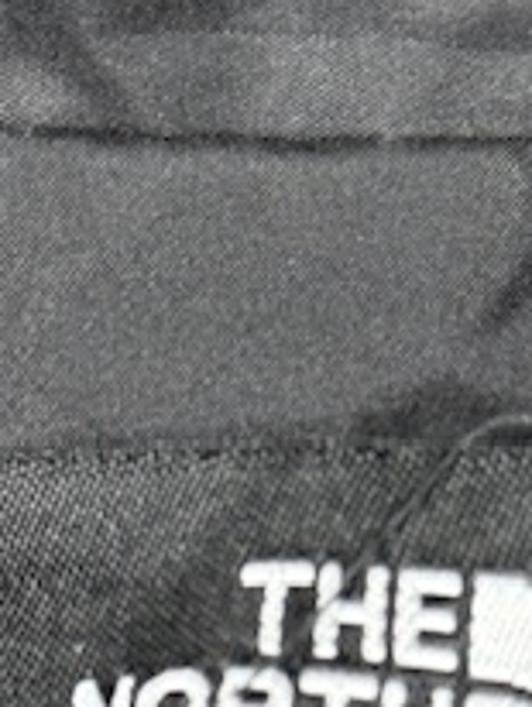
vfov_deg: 13.2
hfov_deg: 10.0
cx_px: 388
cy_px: 580
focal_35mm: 149
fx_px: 3047
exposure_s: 1/100
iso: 320
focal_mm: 6.76
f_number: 1.78
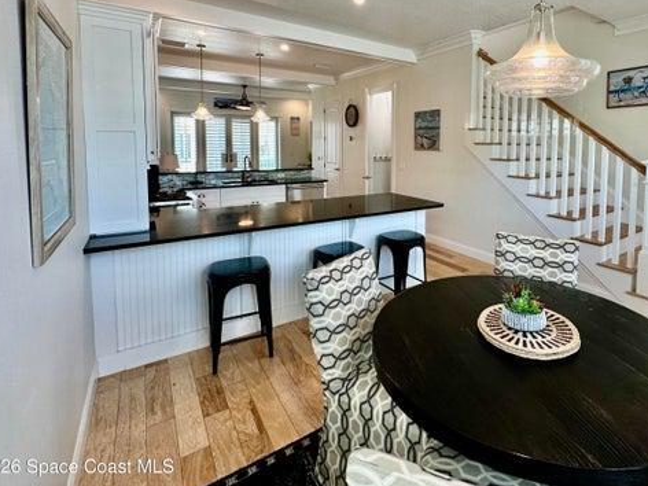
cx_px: 404
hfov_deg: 83.1
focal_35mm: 19
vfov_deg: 67.1
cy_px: 167
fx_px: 356
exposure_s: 1/120
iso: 160
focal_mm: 2.22
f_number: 2.2
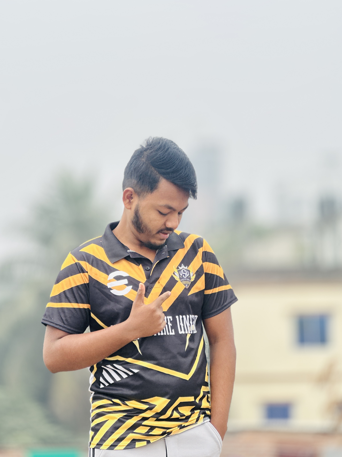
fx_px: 1291
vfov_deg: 20.0
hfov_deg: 15.1
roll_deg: +0.4
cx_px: 166
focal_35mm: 98
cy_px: 183
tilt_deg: +6.5
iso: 32
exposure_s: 1/396
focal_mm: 9
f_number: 2.8
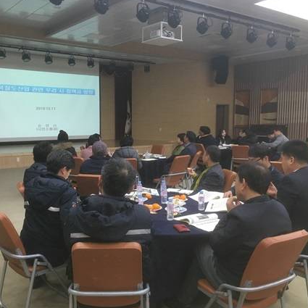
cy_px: 153
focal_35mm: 35
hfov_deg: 47.0
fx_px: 352
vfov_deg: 47.2
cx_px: 128
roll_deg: +0.0
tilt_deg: -6.0
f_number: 2.2
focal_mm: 4.15
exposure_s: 1/30
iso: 40
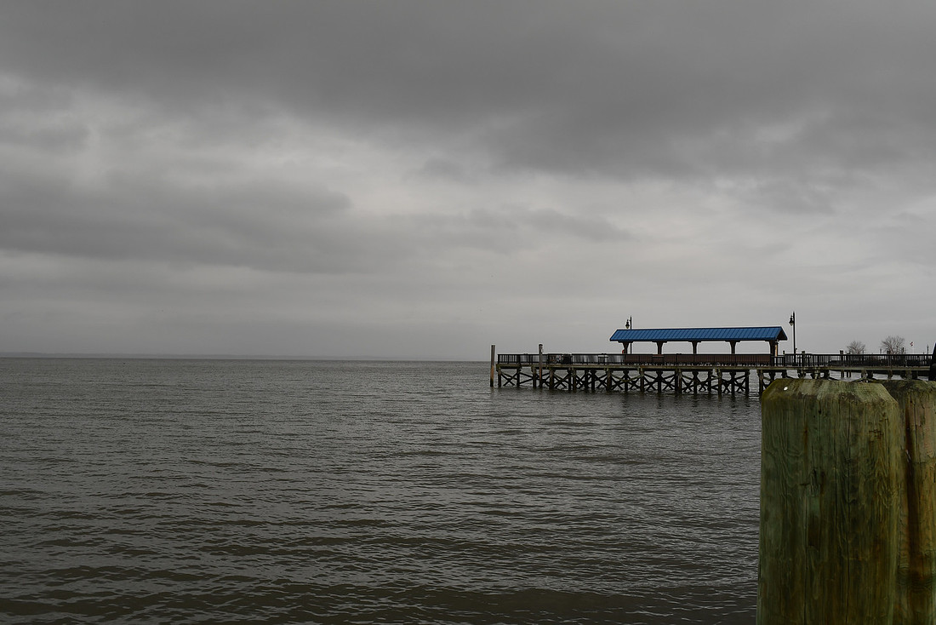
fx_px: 858
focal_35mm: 33
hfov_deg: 57.2
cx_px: 468
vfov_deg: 40.0
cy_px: 312
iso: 200
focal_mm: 22
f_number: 11
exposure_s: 1/500
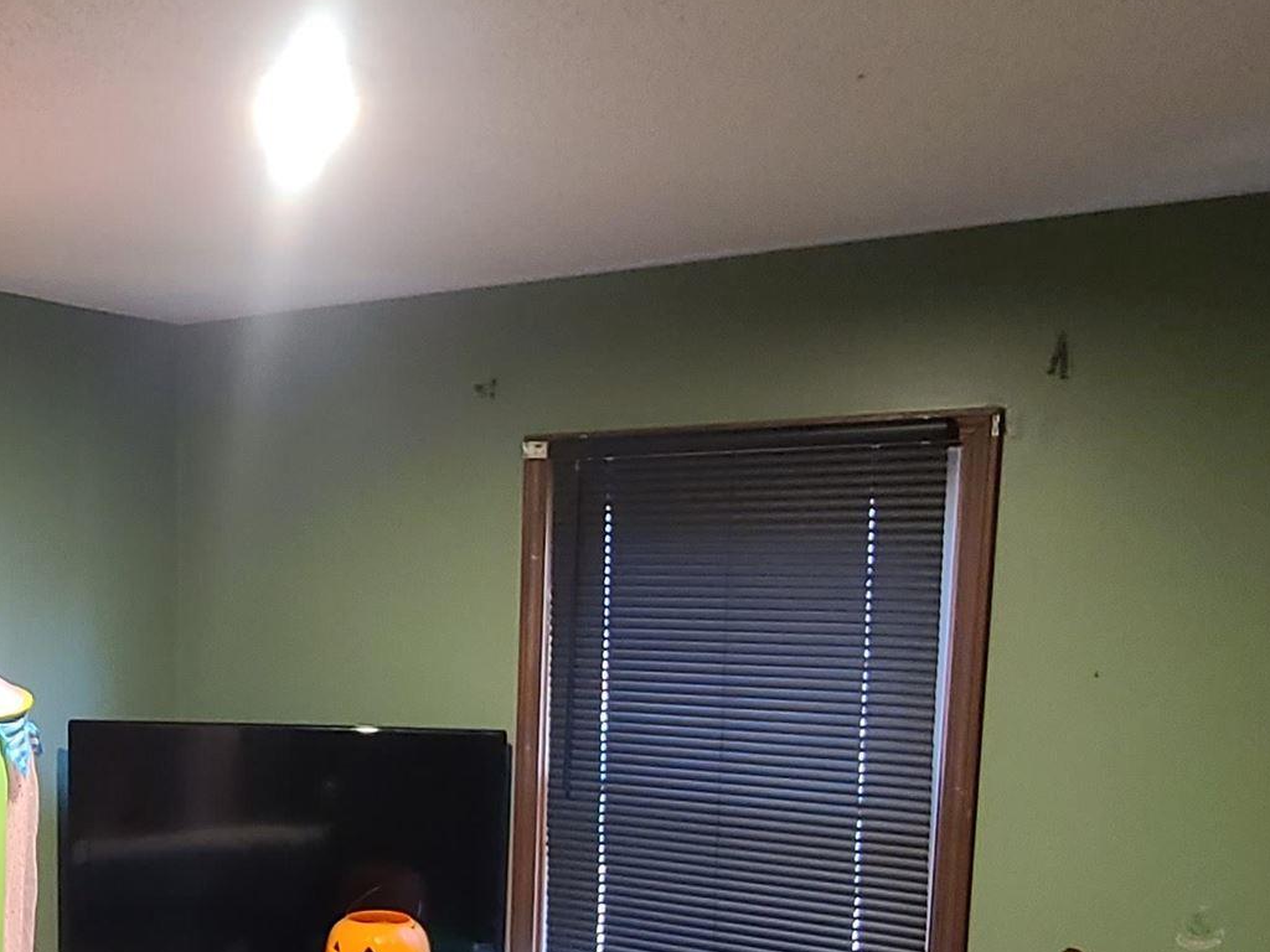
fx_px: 1431
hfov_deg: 44.1
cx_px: 154
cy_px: 761
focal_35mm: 39
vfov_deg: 35.6
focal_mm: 2.2
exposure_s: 1/30
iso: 640
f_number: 2.2
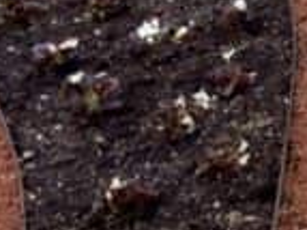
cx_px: 917
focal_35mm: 172
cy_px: -509
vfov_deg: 7.4
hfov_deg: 9.2
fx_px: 1524
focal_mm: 6.76
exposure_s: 1/2985
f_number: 1.78
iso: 64
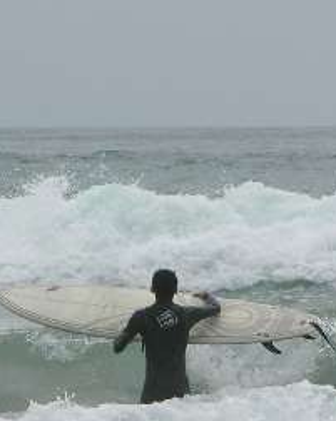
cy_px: 372
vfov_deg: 4.1
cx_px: 226
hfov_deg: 3.3
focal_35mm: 472
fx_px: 5878
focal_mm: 48.5
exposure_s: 1/454
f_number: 7.1
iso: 50
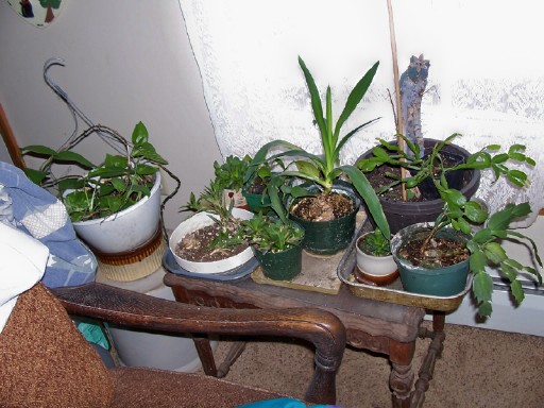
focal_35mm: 35
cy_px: 204
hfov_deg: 52.6
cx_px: 272
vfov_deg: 40.7
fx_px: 550
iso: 80
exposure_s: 1/60
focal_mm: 6
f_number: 2.8
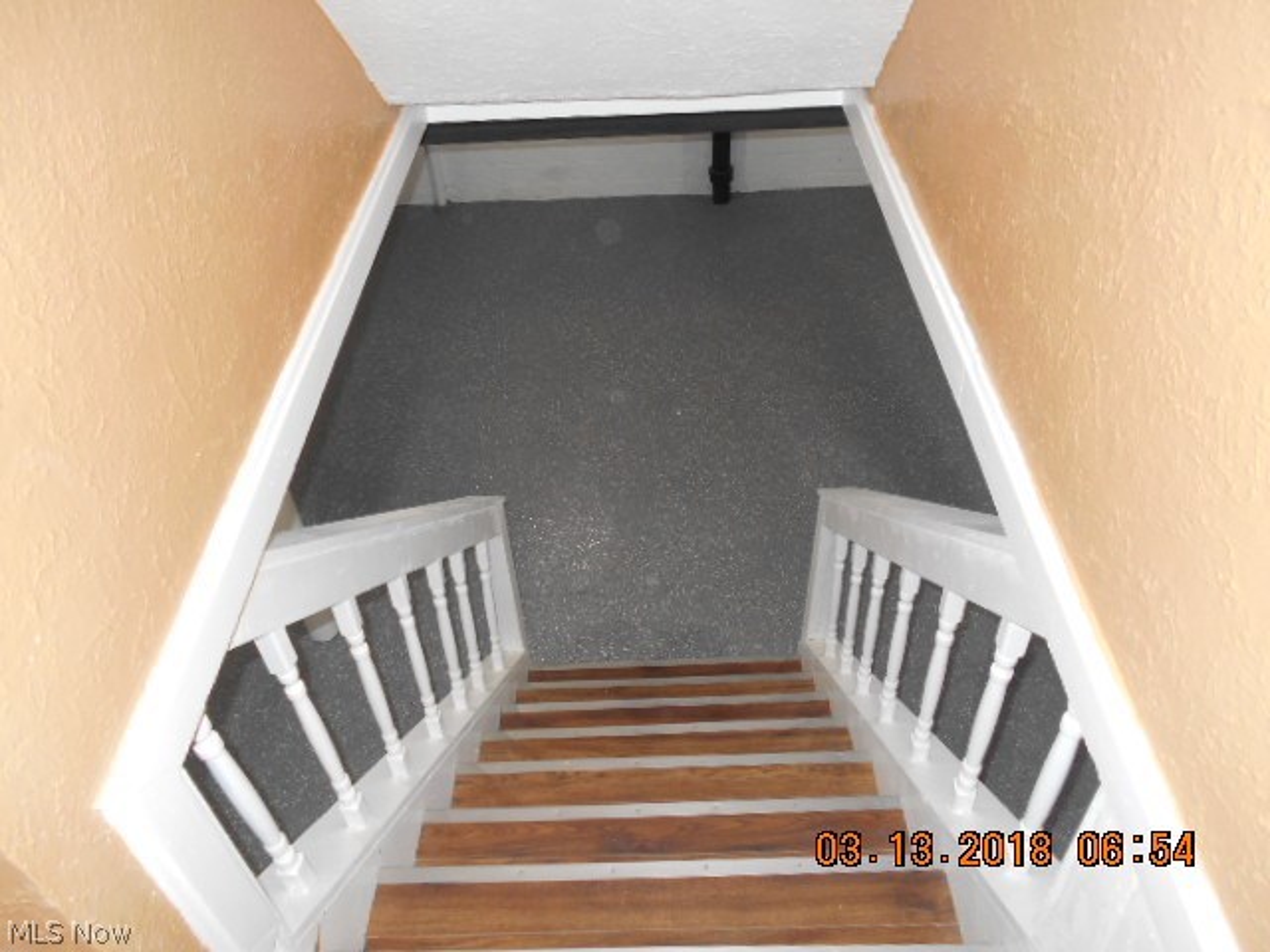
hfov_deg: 67.3
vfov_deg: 53.1
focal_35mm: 26
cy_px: 476
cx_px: 635
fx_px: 954
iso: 200
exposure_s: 1/25
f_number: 3.2
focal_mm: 4.6
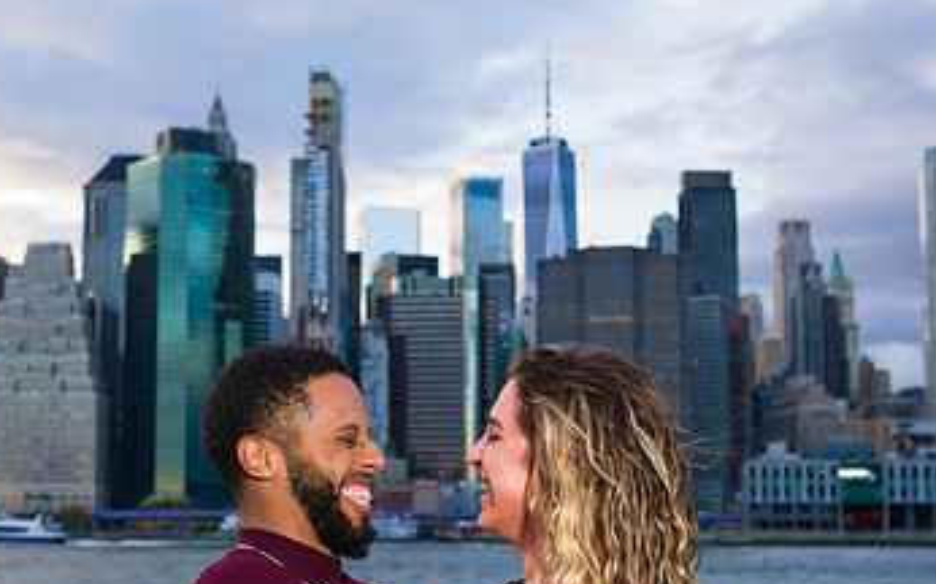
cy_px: 366
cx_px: 357
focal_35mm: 65
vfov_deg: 20.0
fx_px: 1658
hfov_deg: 31.4
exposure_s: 1/200
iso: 250
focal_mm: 38
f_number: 4
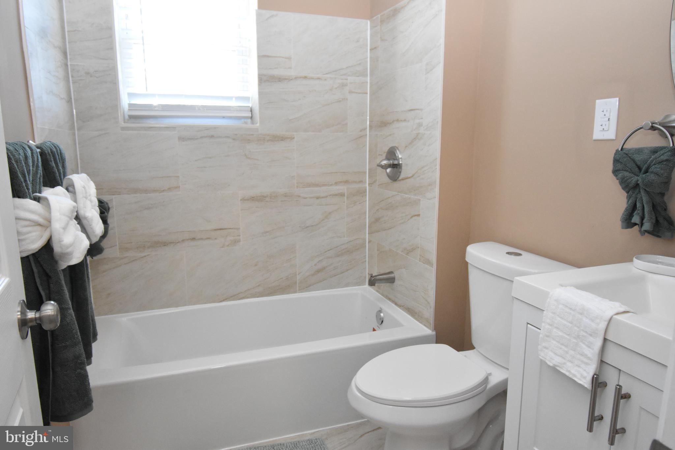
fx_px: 450
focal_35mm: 24
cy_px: 225
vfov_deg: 53.1
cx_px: 338
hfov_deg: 73.7
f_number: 5.3
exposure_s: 1/125
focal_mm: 16
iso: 2800
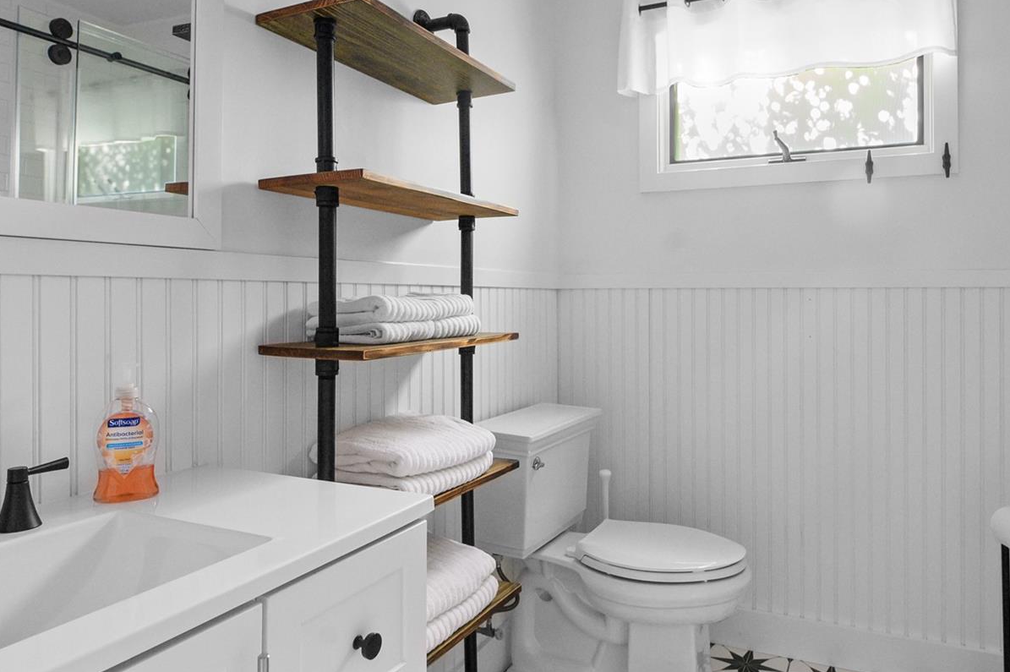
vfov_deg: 52.9
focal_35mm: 24
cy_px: 296
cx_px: 562
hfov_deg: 73.5
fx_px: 673
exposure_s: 1/6
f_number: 7.1
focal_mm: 14
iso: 500
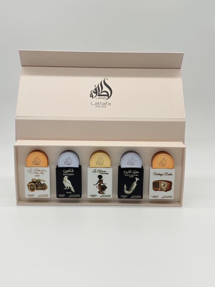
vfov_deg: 36.8
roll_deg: -0.5
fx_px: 431
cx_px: 108
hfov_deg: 28.0
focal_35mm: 52
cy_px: 144
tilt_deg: -12.9
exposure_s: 1/475
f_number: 1.6
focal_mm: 5.96
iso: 50
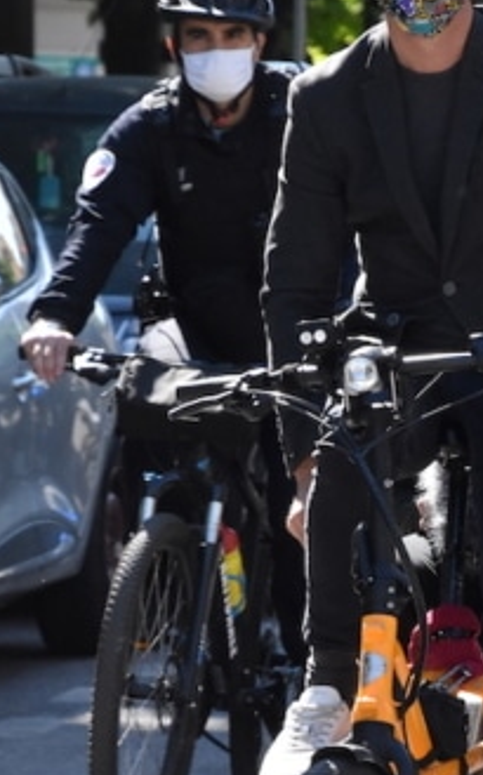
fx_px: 8295
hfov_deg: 3.3
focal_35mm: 393
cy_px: 448
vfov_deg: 5.3
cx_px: 839
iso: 1600
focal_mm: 110
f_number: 9
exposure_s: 1/1250
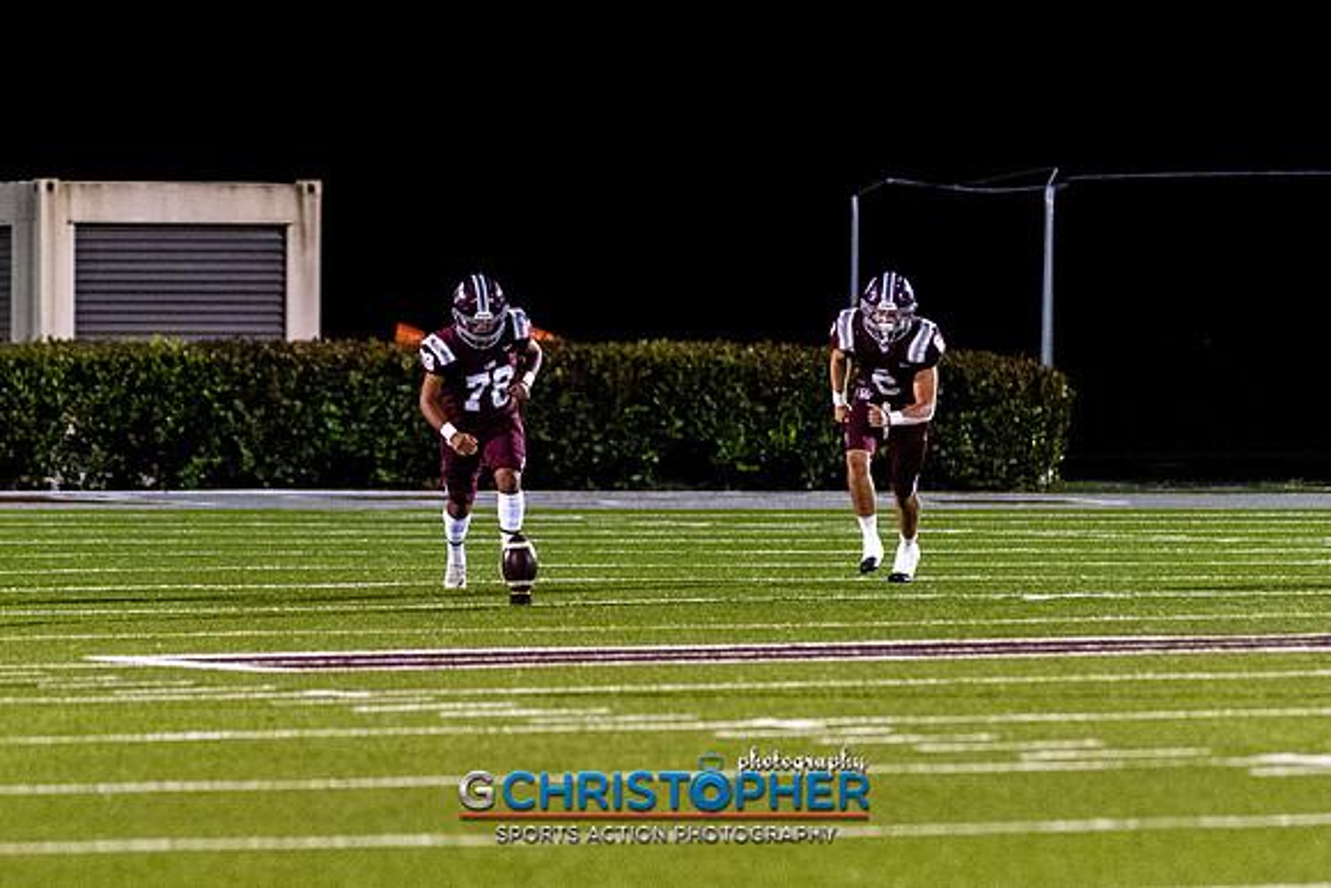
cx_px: 512
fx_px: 14809
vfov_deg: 3.4
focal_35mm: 400
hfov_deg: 5.1
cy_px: 427
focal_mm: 200
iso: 5600
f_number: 2.8
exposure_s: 1/800
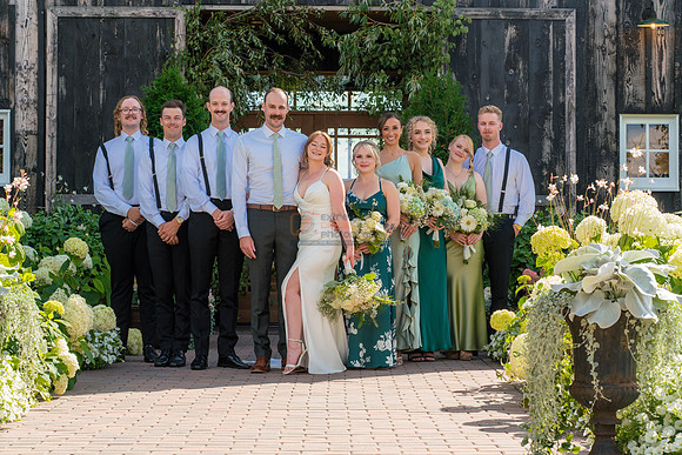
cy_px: 228
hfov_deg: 24.8
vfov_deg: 16.7
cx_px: 341
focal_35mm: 82
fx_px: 1554
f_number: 9
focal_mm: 82
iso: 400
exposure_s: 1/200
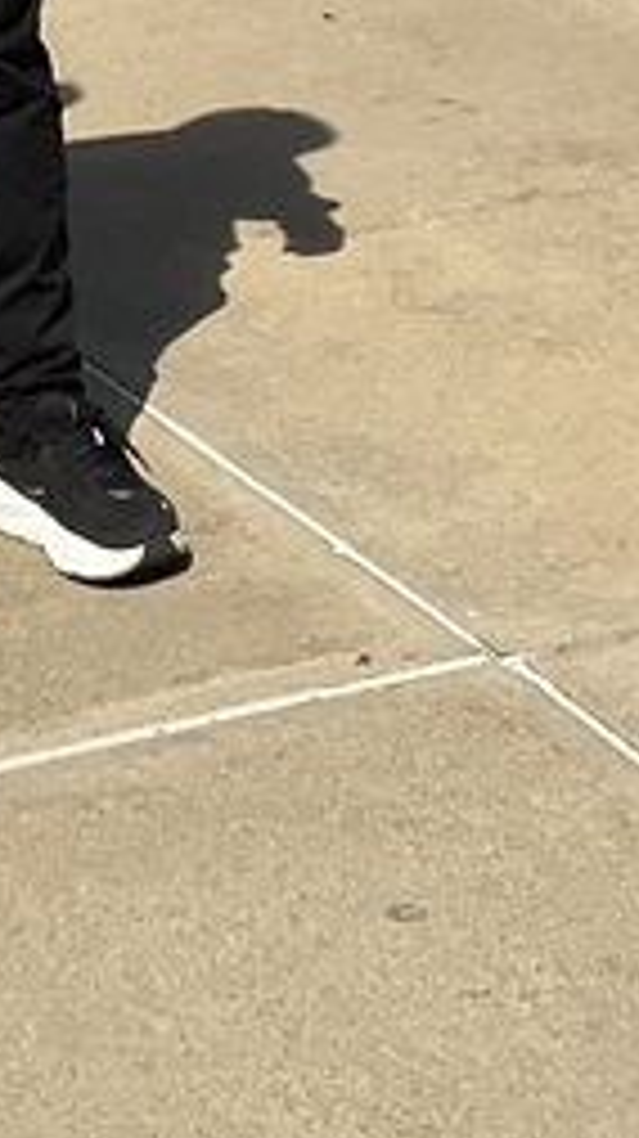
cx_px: 504
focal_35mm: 128
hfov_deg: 9.4
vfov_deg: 15.6
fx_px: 3862
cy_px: -522
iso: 20
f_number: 1.8
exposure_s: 1/3125
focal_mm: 3
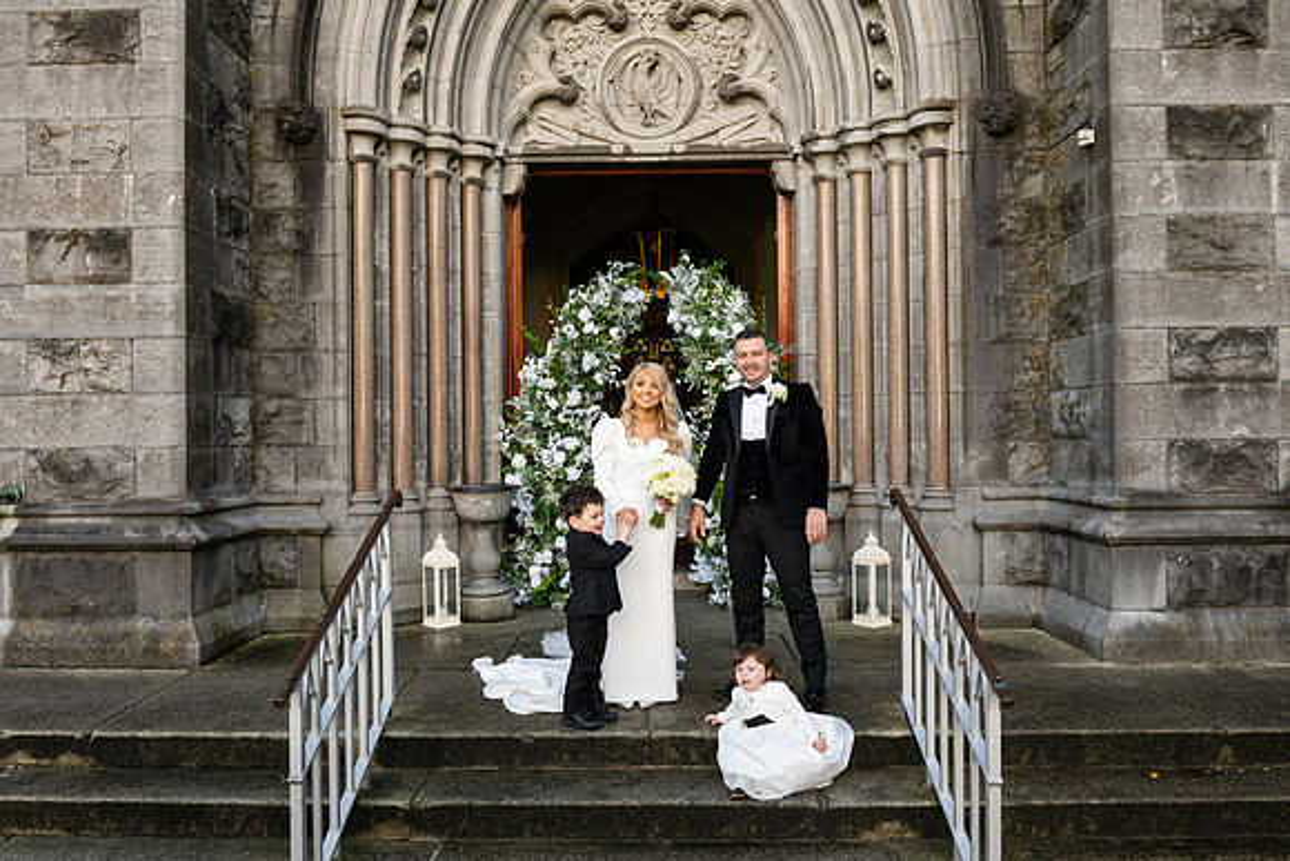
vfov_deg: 46.8
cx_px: 645
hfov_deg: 65.9
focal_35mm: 28
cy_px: 430
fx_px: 996
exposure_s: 1/400
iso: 320
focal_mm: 27
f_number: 5.6
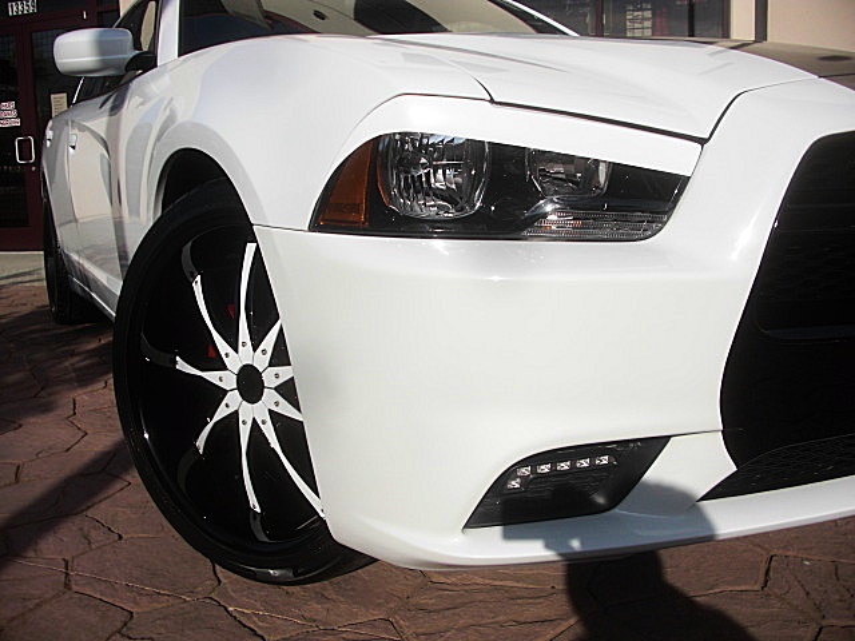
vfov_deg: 39.7
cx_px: 428
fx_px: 889
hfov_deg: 51.4
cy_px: 320
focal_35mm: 36
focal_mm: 6.3
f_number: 7.9
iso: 50
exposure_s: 1/250
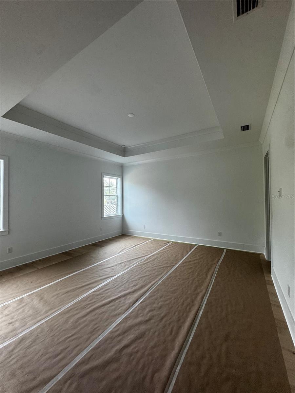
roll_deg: +0.6
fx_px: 159
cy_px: 196
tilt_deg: +0.3
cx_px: 148
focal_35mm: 14
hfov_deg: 85.7
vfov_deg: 102.1
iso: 125
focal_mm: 2.22
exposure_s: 1/99
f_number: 2.2
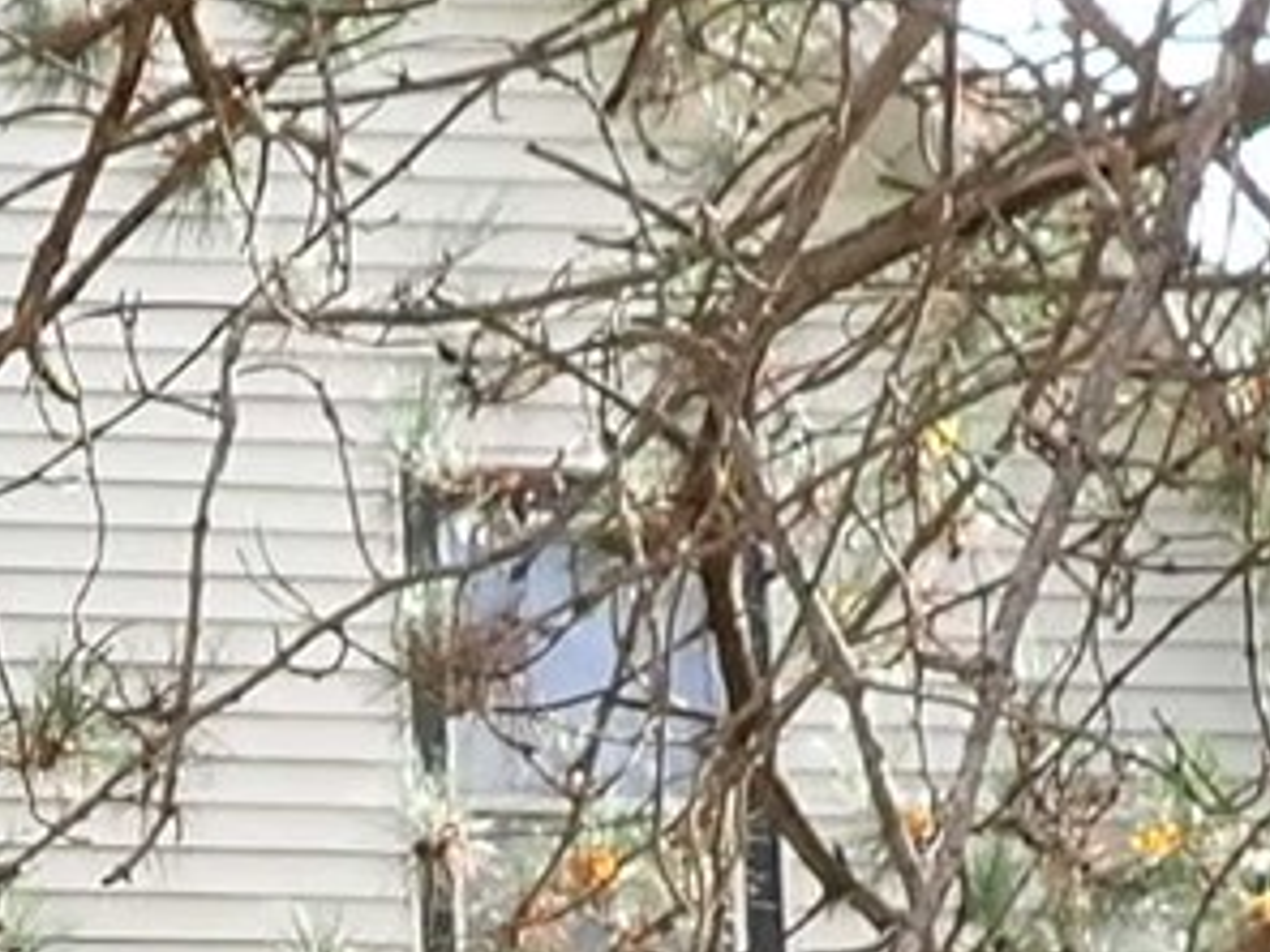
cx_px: -1081
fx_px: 6347
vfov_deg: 8.4
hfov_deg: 10.7
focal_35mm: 173
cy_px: 1475
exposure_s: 1/400
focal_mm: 4.5
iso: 100
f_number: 2.8
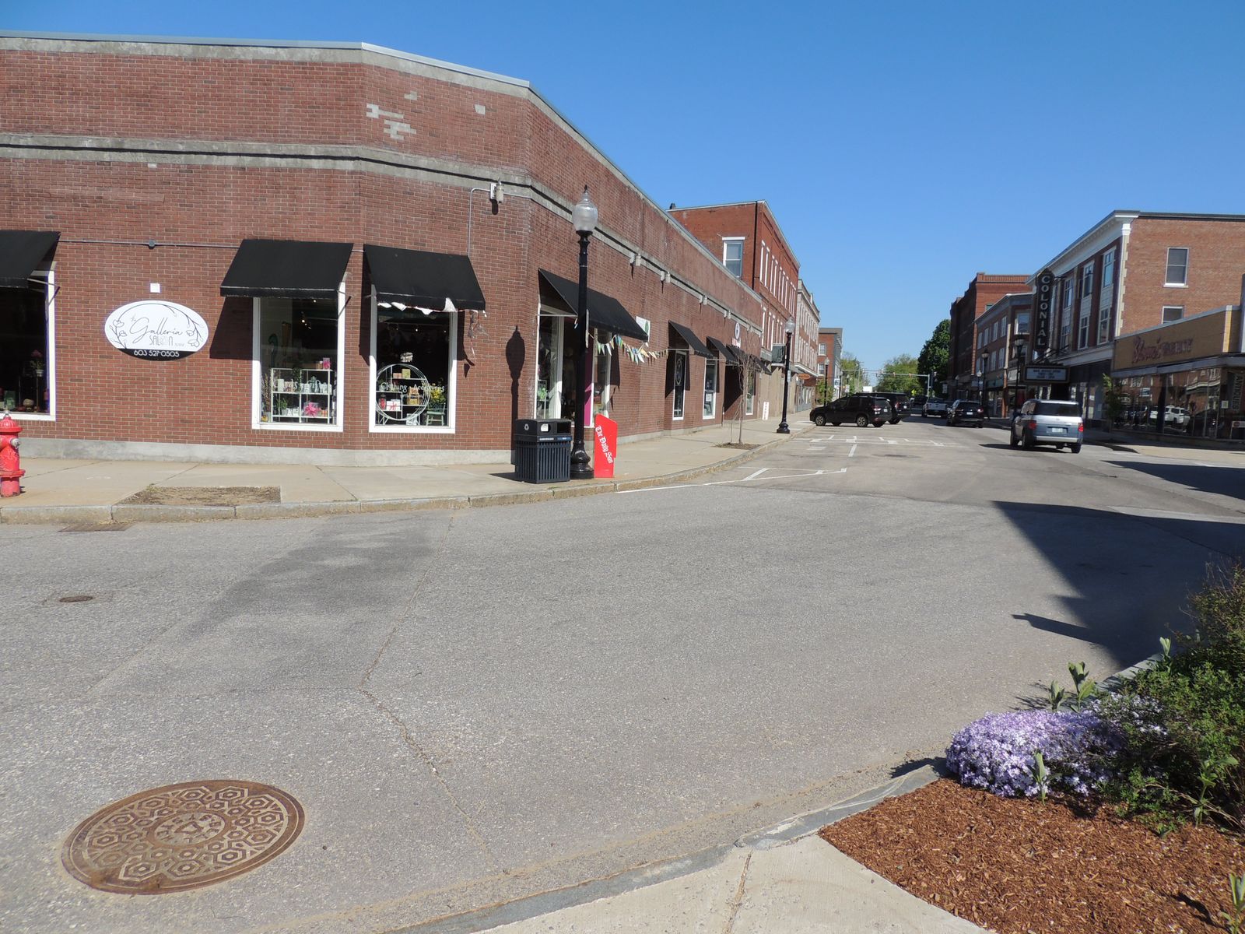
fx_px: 863
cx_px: 622
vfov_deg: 56.8
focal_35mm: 24
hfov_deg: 71.6
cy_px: 467
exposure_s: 1/1250
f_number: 3.3
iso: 100
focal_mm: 4.3
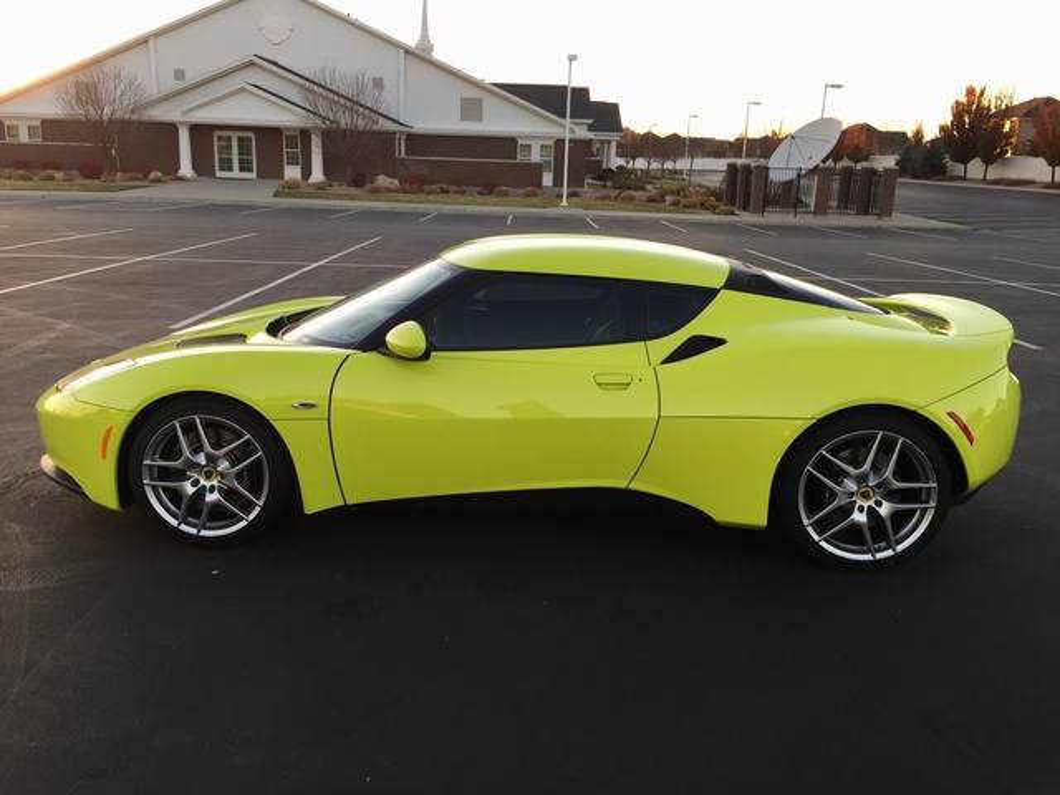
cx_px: 530
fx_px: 888
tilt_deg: -13.7
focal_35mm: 29
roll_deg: -1.9
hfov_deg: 61.7
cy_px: 398
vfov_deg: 48.2
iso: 40
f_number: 2.2
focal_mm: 4.15
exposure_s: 1/120
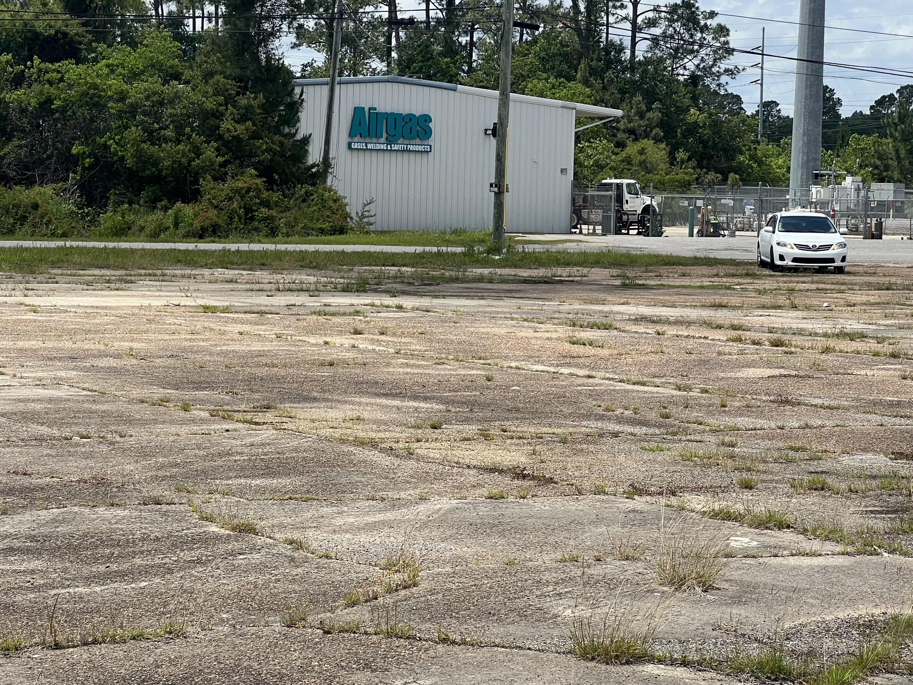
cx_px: 376
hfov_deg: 20.2
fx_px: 2559
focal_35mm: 97
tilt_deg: -2.0
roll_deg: -0.4
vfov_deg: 15.2
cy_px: 304
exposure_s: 1/797
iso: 32
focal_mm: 9
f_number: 2.8
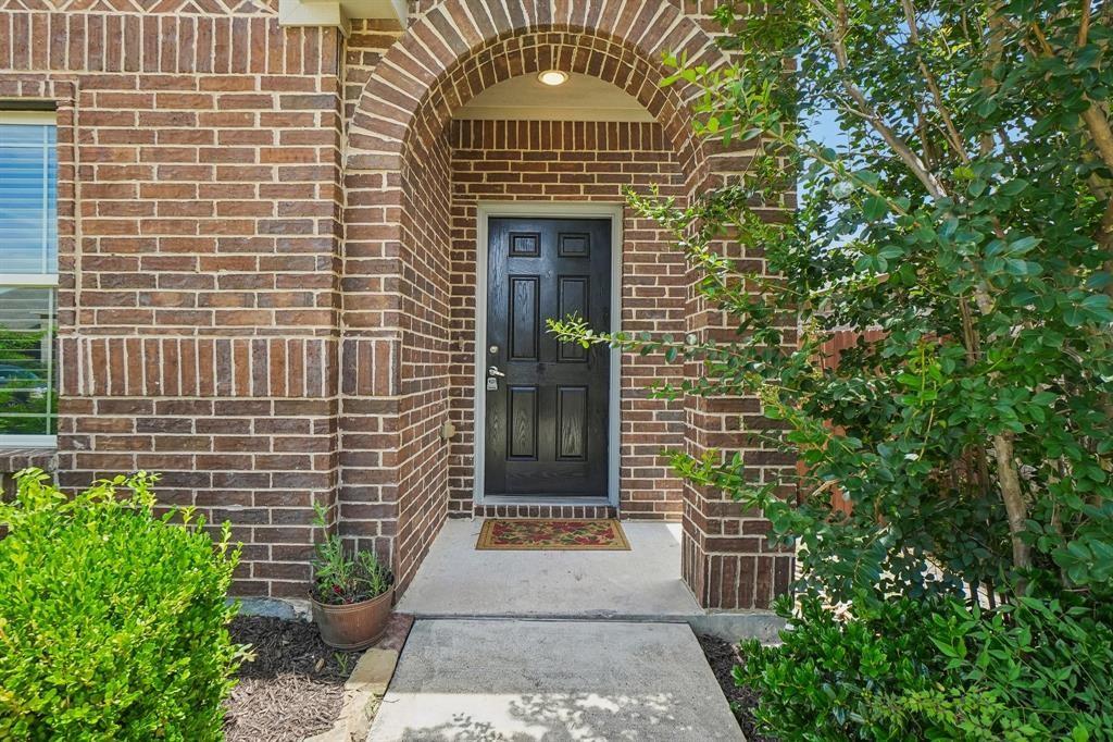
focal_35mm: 18
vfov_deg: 67.3
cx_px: 556
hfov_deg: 90.0
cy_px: 371
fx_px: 556
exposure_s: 1/200
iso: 400
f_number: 8
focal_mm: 12
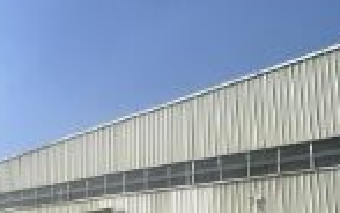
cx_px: 10
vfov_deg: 30.5
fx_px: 324
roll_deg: -2.2
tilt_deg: +6.2
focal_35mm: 35
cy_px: 259
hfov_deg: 47.3
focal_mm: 1.57
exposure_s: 1/2732
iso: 32
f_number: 1.8
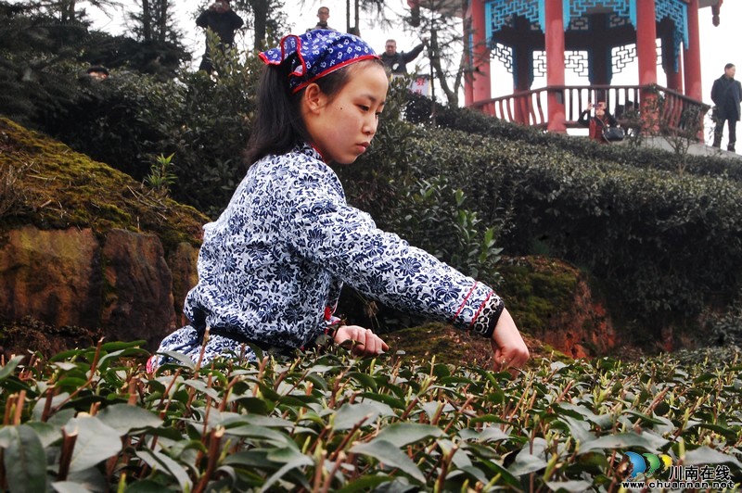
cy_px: 246
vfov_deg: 16.5
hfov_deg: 24.6
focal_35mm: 82
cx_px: 371
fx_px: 1699
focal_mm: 55
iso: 800
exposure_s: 1/80
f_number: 16
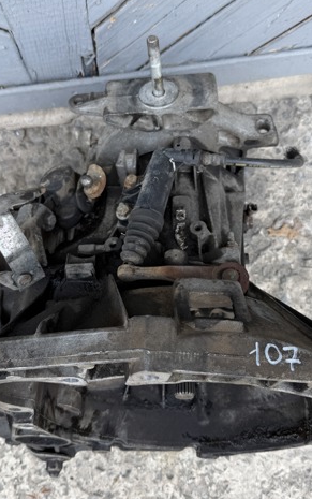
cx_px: 145
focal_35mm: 35
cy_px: 245
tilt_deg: -75.5
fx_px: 476
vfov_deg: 55.3
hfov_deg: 36.3
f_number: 1.78
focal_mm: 6.76
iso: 64
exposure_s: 1/293
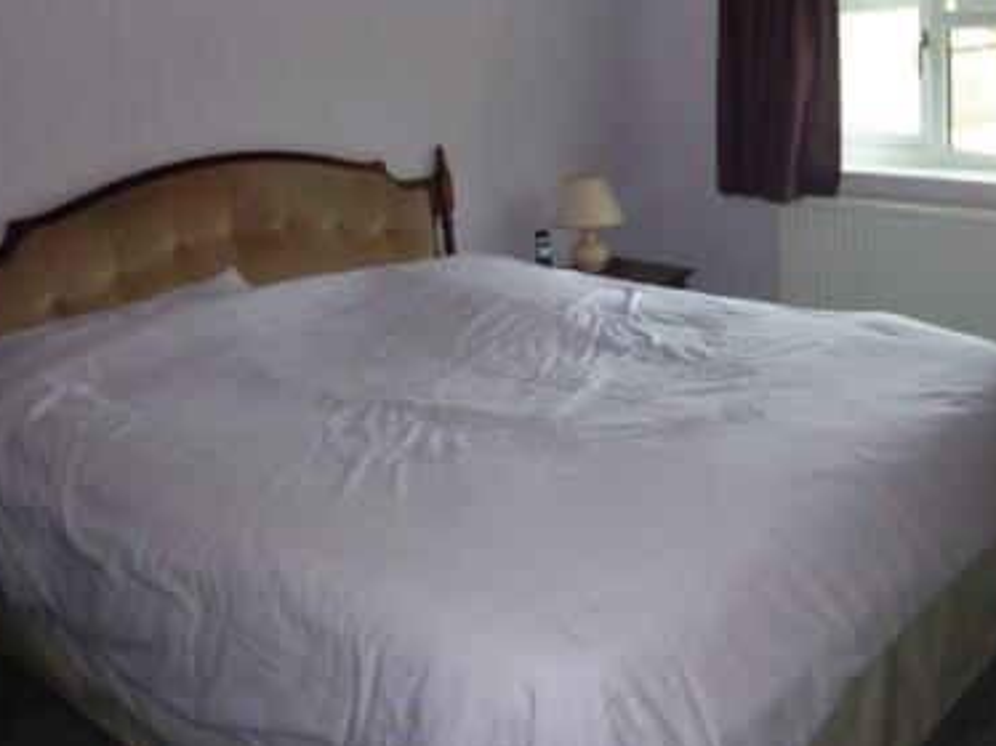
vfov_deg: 35.8
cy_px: 172
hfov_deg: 46.8
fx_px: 1121
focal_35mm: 39
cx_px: 694
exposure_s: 1/30
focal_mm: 4.1
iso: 100
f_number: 3.3
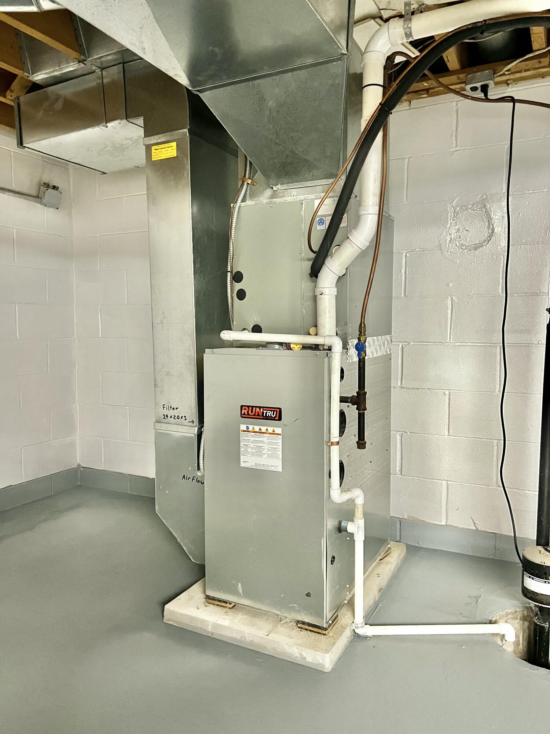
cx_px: 275
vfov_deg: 67.3
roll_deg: -0.9
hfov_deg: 53.1
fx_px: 551
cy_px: 367
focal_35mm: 26
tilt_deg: -4.3
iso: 500
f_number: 1.5
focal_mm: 5.7
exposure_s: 1/60
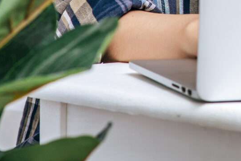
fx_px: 2713
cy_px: -205
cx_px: 358
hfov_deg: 5.0
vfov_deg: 3.4
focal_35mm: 405
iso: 200
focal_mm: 85
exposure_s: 1/200
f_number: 4
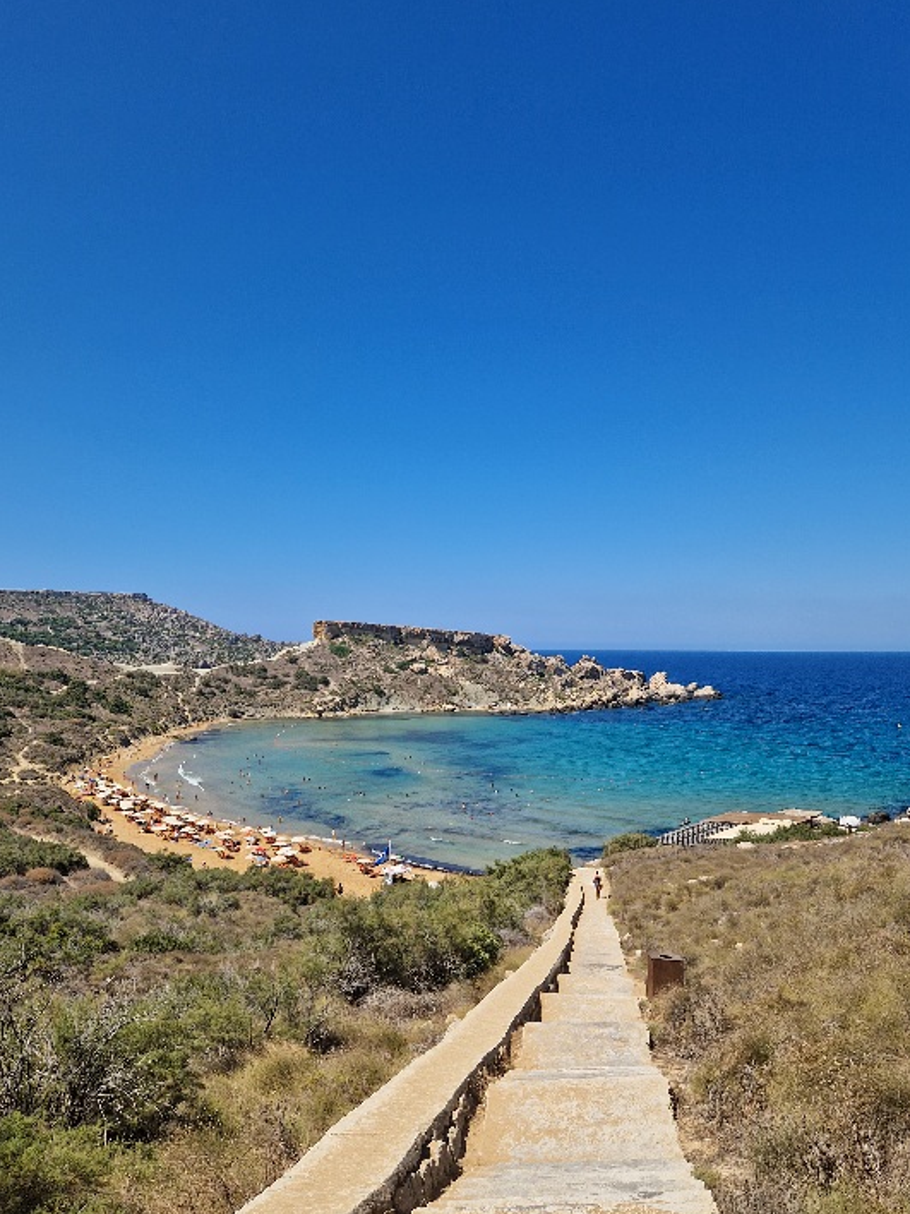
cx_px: 432
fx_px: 911
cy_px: 621
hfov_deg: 53.0
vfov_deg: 67.3
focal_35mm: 26
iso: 50
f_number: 1.8
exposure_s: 1/2500
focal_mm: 5.4
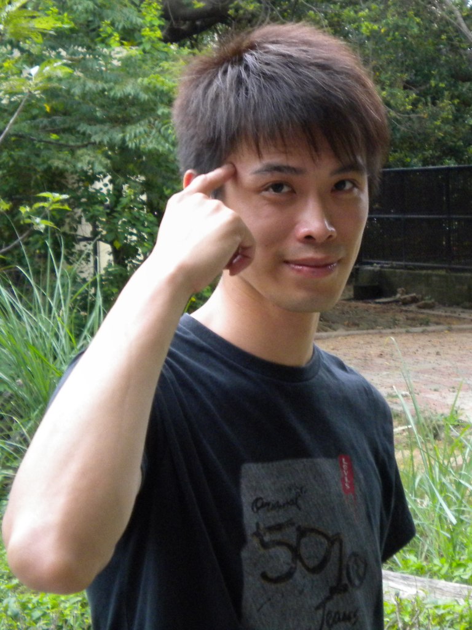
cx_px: 236
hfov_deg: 28.0
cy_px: 315
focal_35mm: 52
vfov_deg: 36.8
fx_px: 945
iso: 326
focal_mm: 9.3
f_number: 3.9
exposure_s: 1/56.7
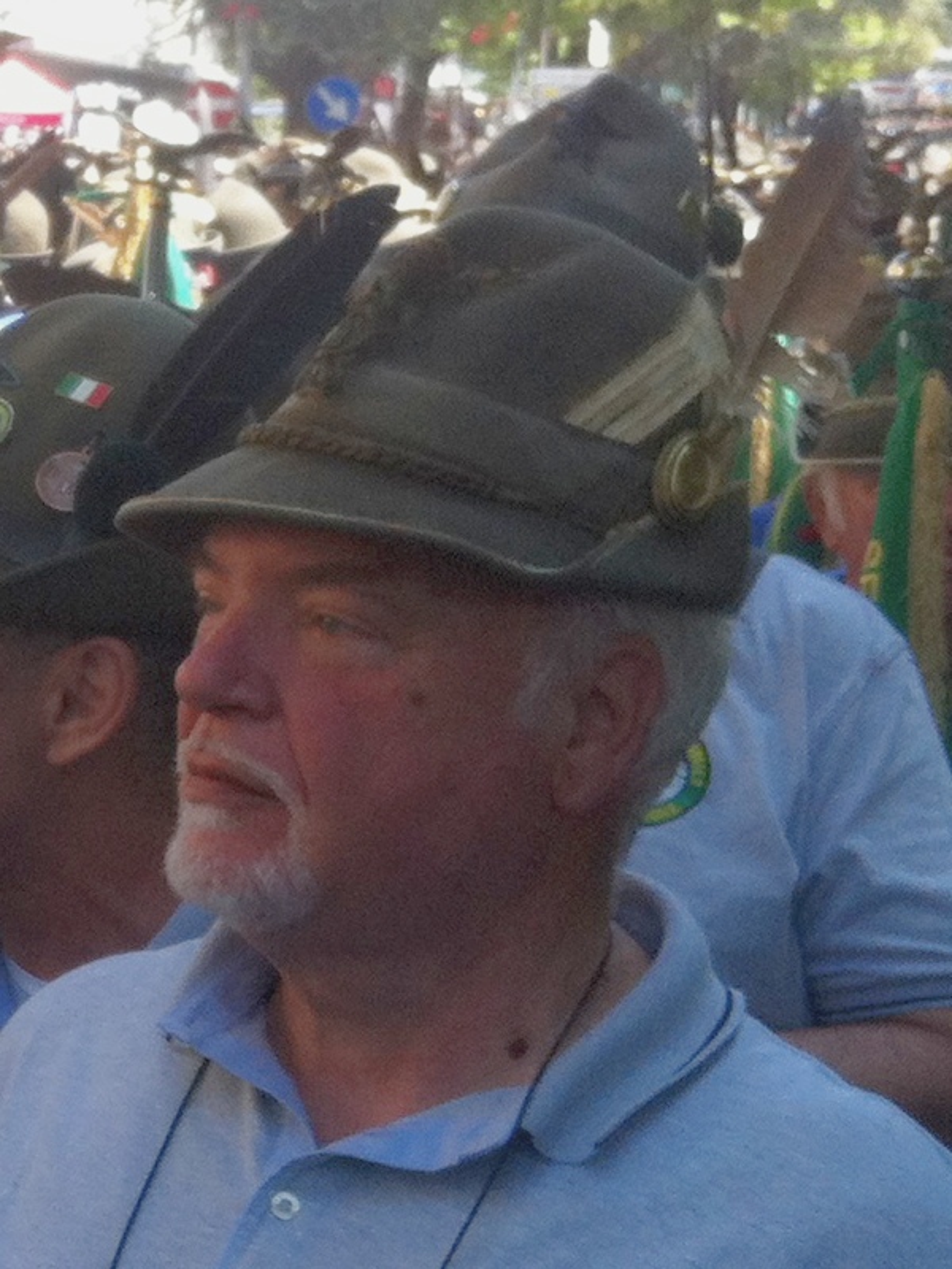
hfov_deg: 40.7
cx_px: 476
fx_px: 1283
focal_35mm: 35
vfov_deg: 52.6
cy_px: 634
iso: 80
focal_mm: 3.85
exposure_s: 1/227
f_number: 2.8
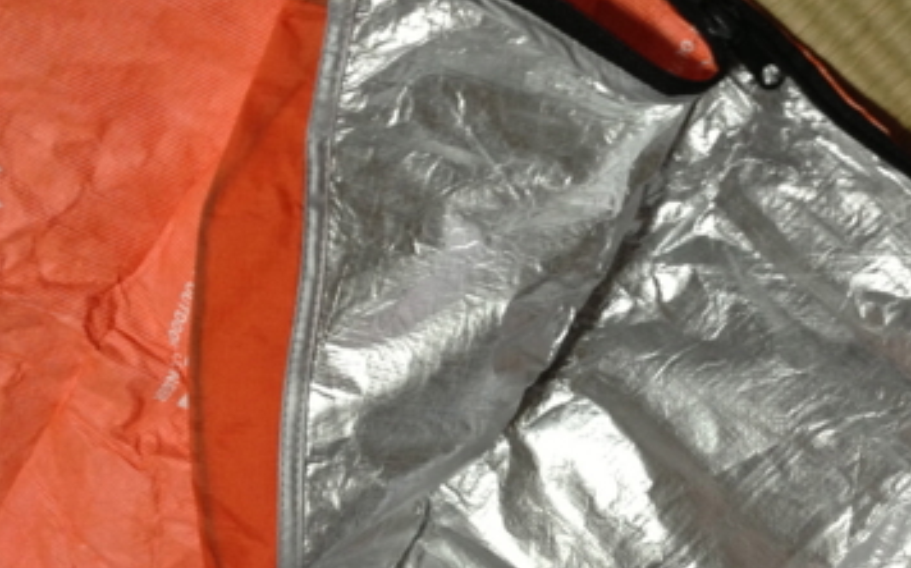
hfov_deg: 34.2
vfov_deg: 22.0
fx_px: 1464
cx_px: 630
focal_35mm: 59
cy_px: 266
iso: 200
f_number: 2.4
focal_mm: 4.13
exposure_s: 1/20
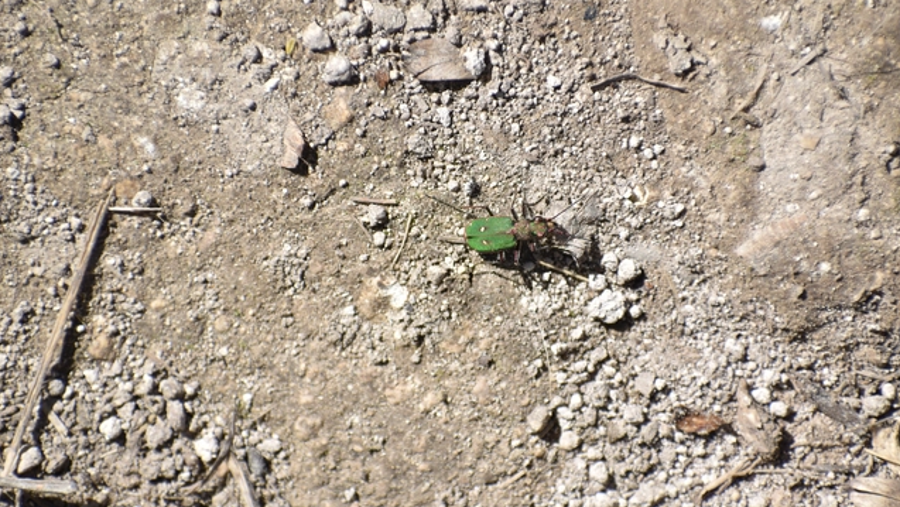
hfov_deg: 4.6
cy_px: 264
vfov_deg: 2.6
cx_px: 449
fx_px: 11293
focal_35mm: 473
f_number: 6.3
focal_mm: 300
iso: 100
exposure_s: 1/500
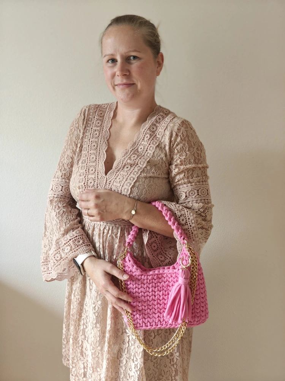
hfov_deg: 30.9
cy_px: 190
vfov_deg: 40.4
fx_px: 516
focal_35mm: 47
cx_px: 142
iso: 400
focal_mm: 7.1
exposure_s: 1/117
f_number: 4.5
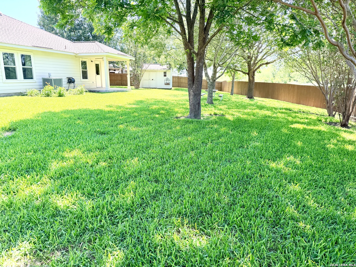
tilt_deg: -12.9
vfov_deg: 56.8
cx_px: 178
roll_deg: +0.3
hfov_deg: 71.6
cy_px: 134
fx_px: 247
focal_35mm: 24
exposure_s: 1/622
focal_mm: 6.76
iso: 100
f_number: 1.78
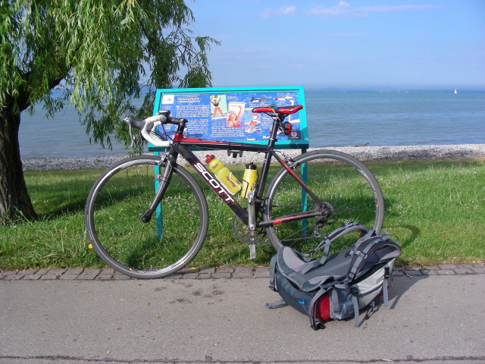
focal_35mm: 38
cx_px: 242
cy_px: 182
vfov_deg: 37.7
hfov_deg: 49.0
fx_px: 532
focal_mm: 6.3
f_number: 4
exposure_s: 1/402
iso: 50
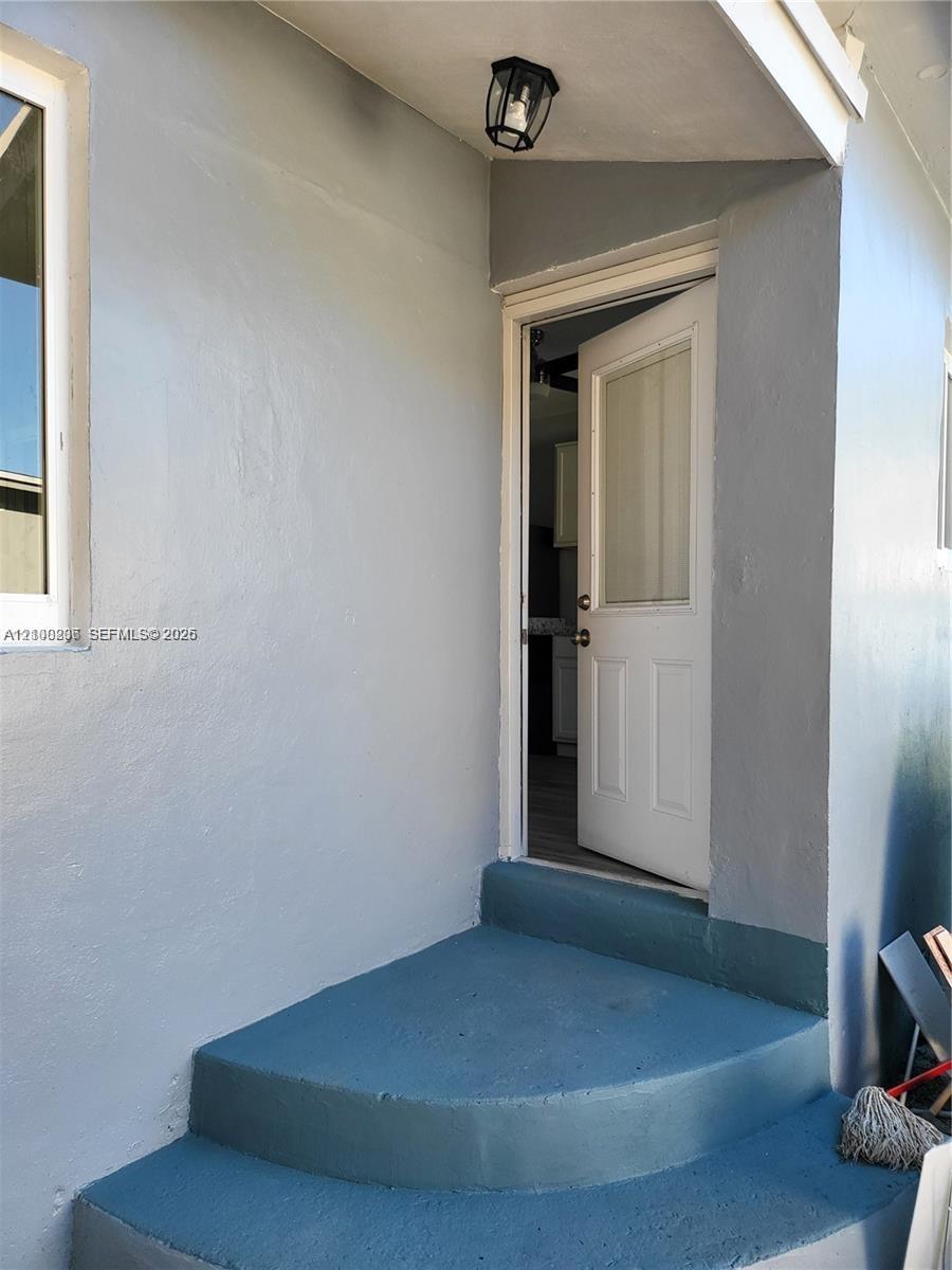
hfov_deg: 56.8
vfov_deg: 71.6
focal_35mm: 24
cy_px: 635
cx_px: 476
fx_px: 880
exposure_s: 1/202
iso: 40
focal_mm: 5
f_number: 1.8
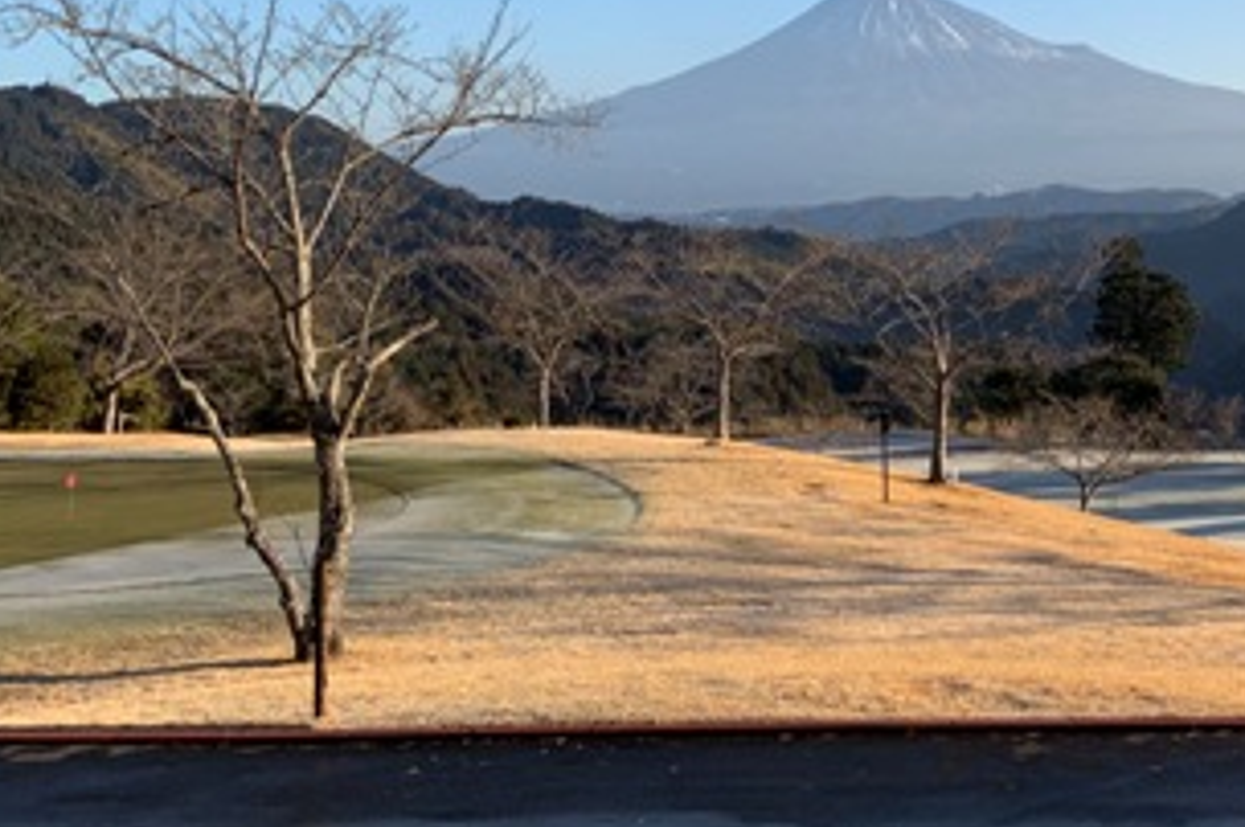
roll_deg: +2.0
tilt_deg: +7.4
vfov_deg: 22.8
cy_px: 4
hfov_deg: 34.5
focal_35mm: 57
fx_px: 1969
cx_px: 905
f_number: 1.8
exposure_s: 1/1661
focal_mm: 4.25
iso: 25
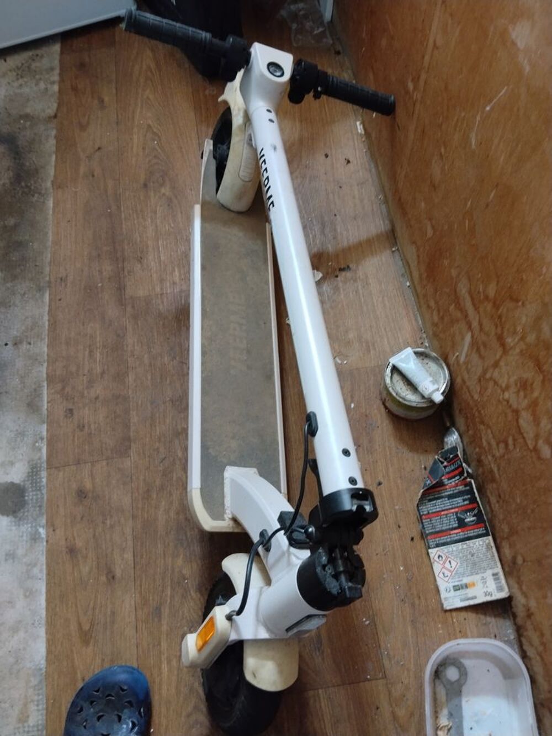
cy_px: 368
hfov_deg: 48.2
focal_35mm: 29
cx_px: 276
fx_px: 616
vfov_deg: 61.7
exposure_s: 1/25
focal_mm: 3.96
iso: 250
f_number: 1.8
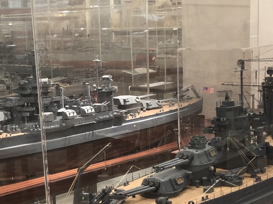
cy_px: 124
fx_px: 607
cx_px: 74
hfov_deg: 25.1
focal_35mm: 77
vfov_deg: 19.1
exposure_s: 1/17
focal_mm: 3.99
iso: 80
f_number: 1.8
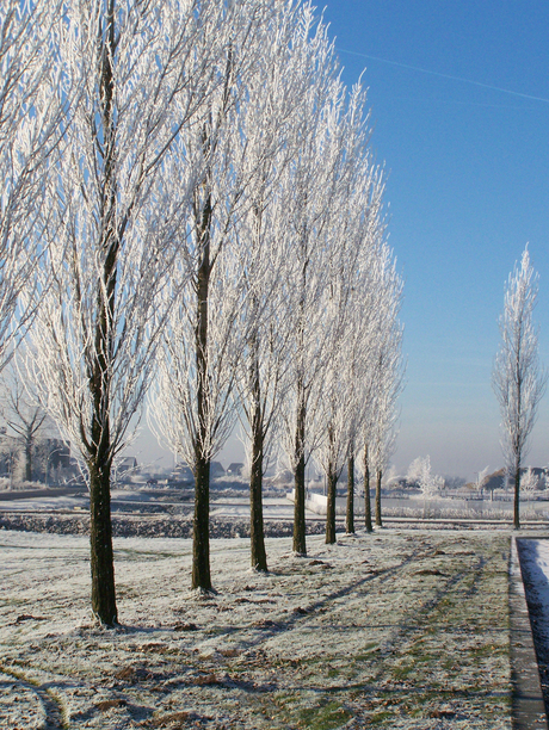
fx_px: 1415
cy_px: 365
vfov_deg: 28.9
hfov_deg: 22.0
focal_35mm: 67
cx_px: 274
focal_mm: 11.1
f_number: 6.3
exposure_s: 1/640
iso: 160
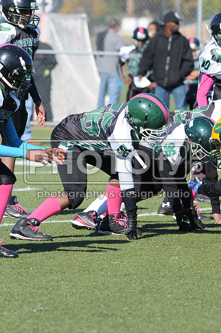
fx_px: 4156
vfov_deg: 4.6
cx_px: 110
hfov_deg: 3.0
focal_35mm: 450
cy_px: 166
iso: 200
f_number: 7.1
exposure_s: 1/500
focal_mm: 300
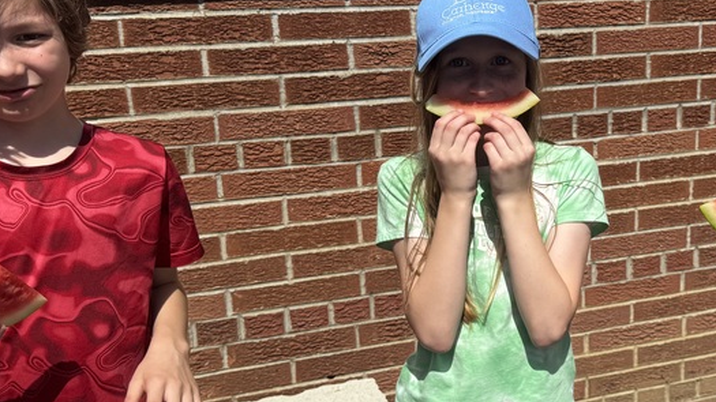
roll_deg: +1.1
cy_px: 218
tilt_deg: -15.9
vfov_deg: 23.5
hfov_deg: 39.4
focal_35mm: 51
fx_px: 968
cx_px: 541
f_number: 1.78
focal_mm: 6.76
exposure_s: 1/6410
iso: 80
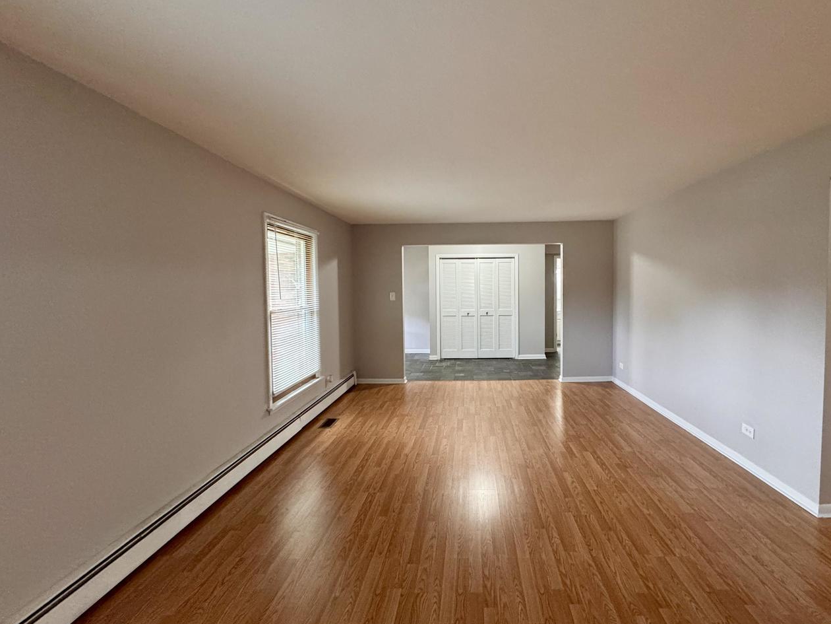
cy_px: 303
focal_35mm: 16
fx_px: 384
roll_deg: +0.5
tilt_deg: -3.2
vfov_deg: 78.1
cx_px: 464
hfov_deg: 94.1
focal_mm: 2.22
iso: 400
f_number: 2.2
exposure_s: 1/60
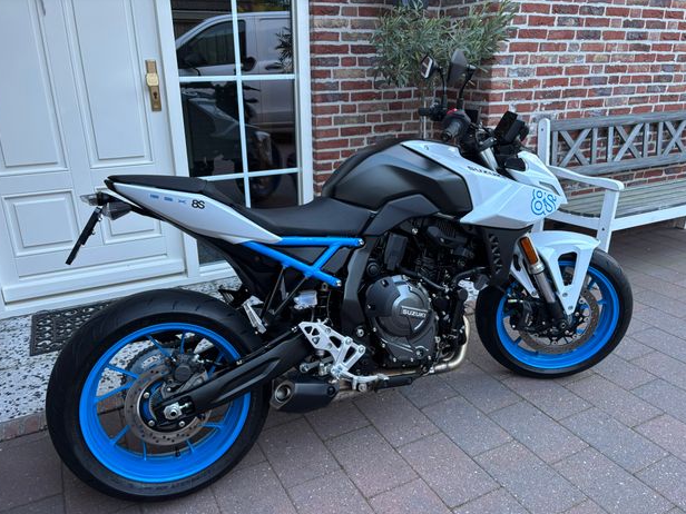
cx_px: 340
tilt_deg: -20.3
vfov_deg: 51.3
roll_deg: -0.3
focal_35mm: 27
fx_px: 535
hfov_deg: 65.3
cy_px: 265
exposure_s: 1/96
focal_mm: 5.96
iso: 125
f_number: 1.6
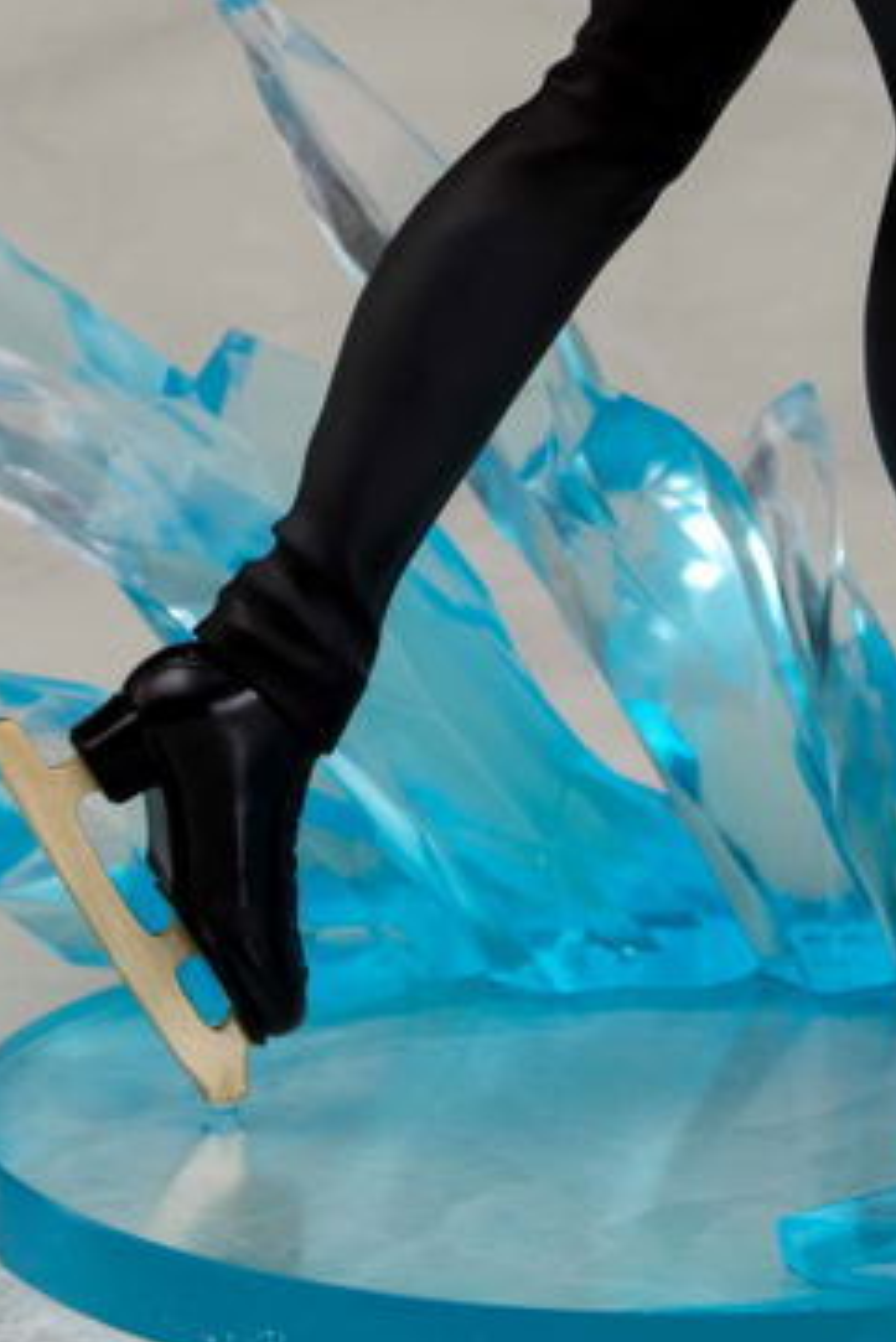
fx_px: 6191
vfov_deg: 12.1
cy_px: -344
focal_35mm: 166
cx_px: 584
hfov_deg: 8.3
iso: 64
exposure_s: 1/100
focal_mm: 50
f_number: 2.8
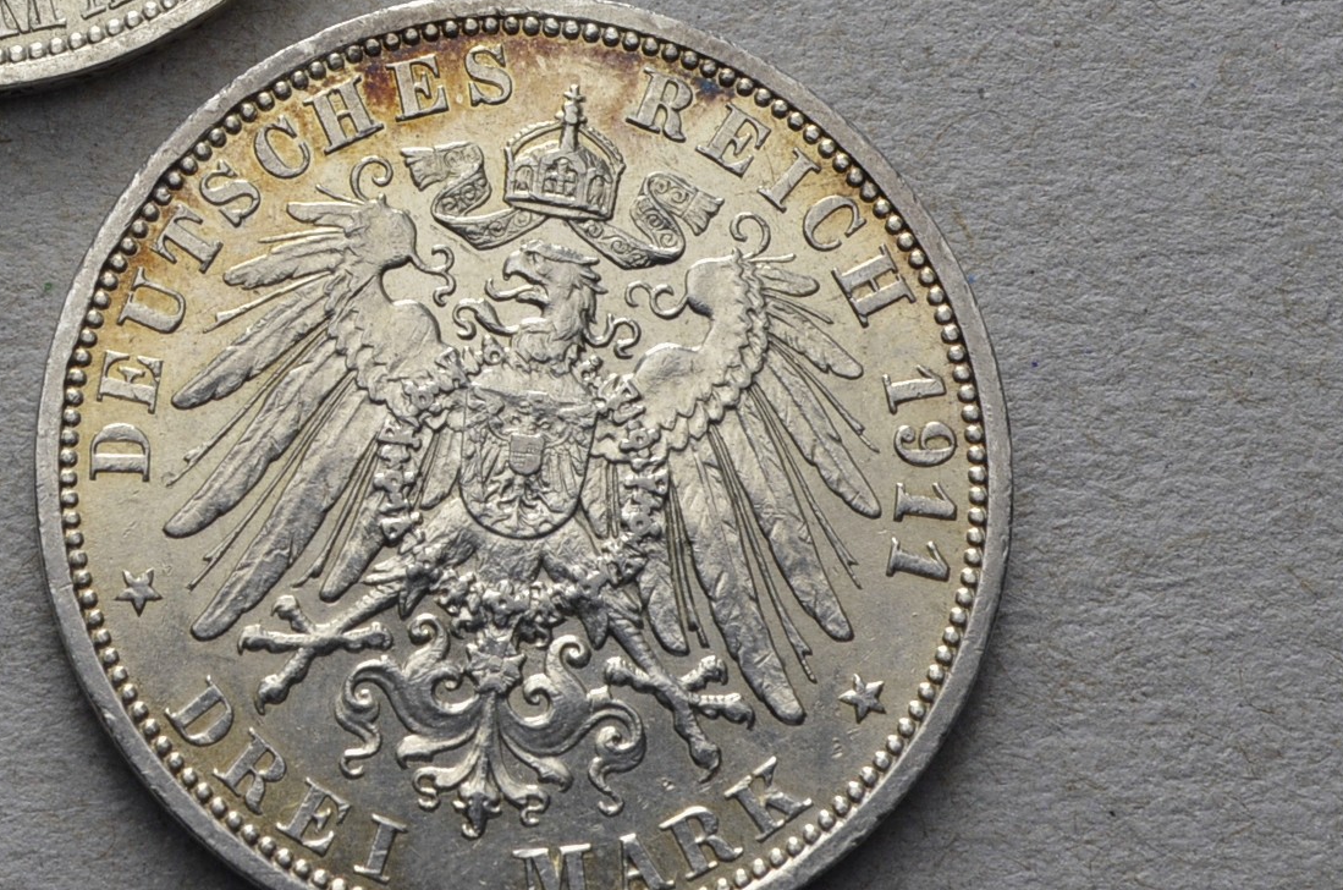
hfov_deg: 13.7
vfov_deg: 9.2
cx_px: 11
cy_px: 49
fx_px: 5510
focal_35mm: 148
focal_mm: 44
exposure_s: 1/250
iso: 400
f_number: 14
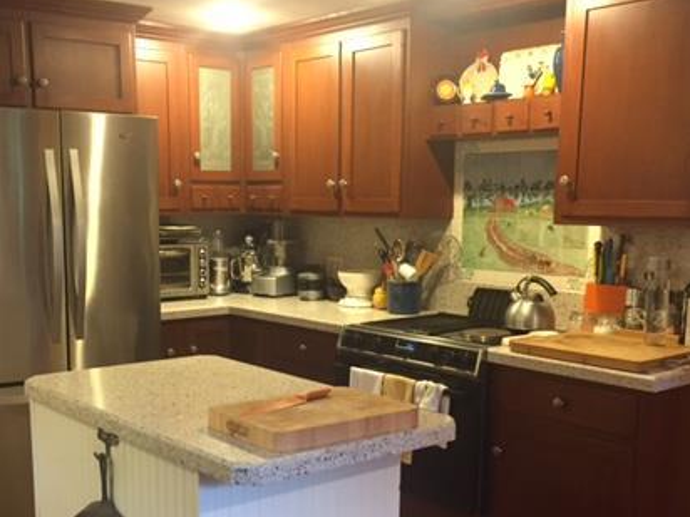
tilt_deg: -9.8
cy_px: 360
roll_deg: -1.4
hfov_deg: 42.0
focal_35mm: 45
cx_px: 293
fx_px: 897
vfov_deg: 31.8
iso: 250
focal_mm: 4.15
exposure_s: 1/17
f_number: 2.2
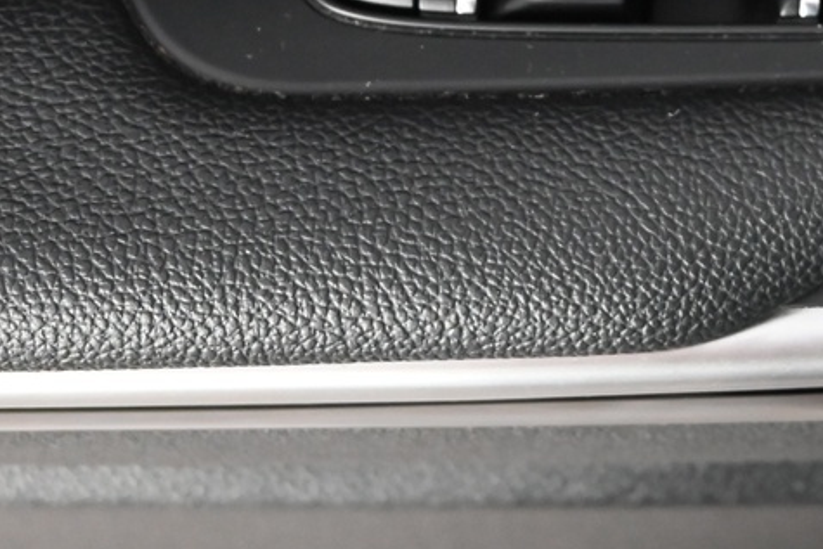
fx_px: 2143
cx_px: 958
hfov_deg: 20.5
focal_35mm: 94
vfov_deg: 13.7
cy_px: -272
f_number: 4.5
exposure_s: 1/100
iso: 3200
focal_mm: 27.5
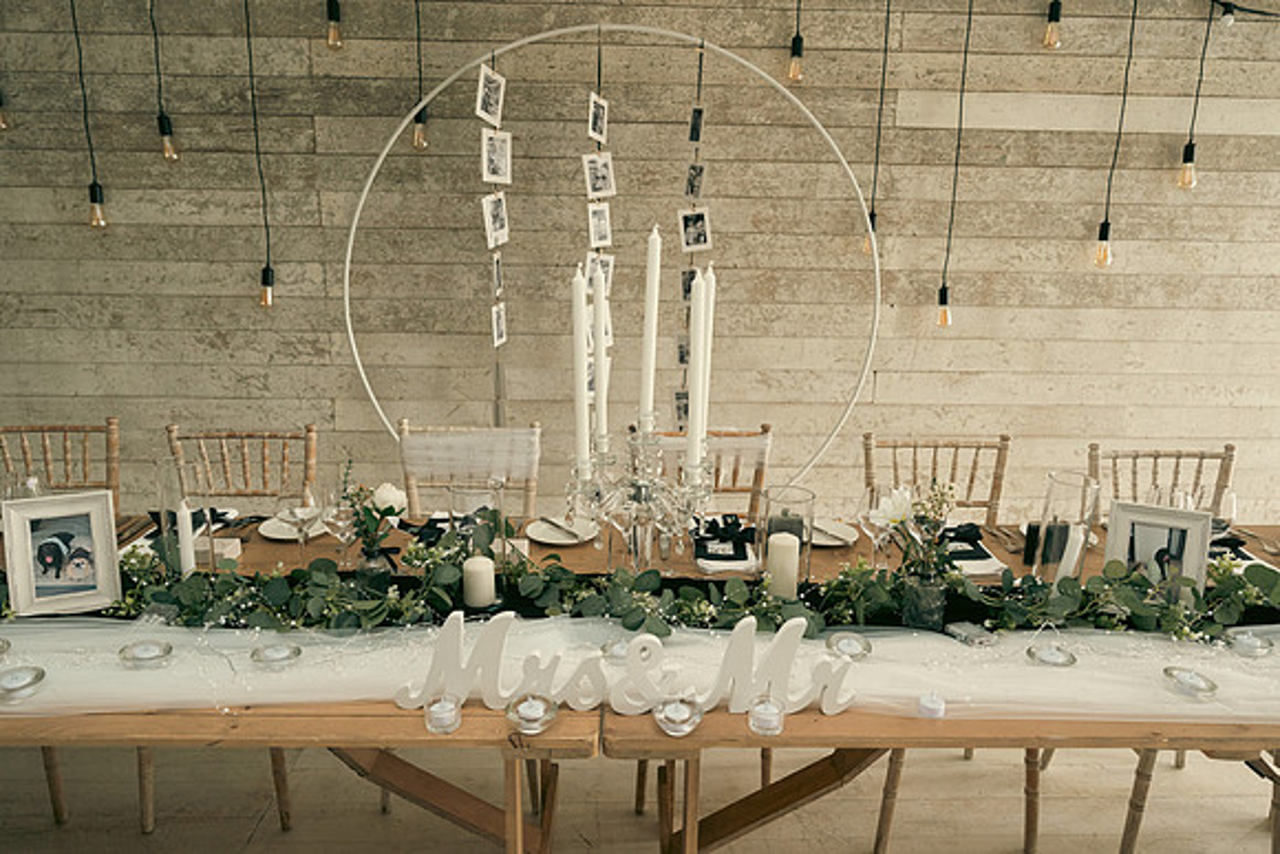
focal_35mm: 24
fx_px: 853
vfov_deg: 53.2
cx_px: 640
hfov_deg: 73.7
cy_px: 427
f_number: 3.5
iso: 1250
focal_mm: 24
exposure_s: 1/200
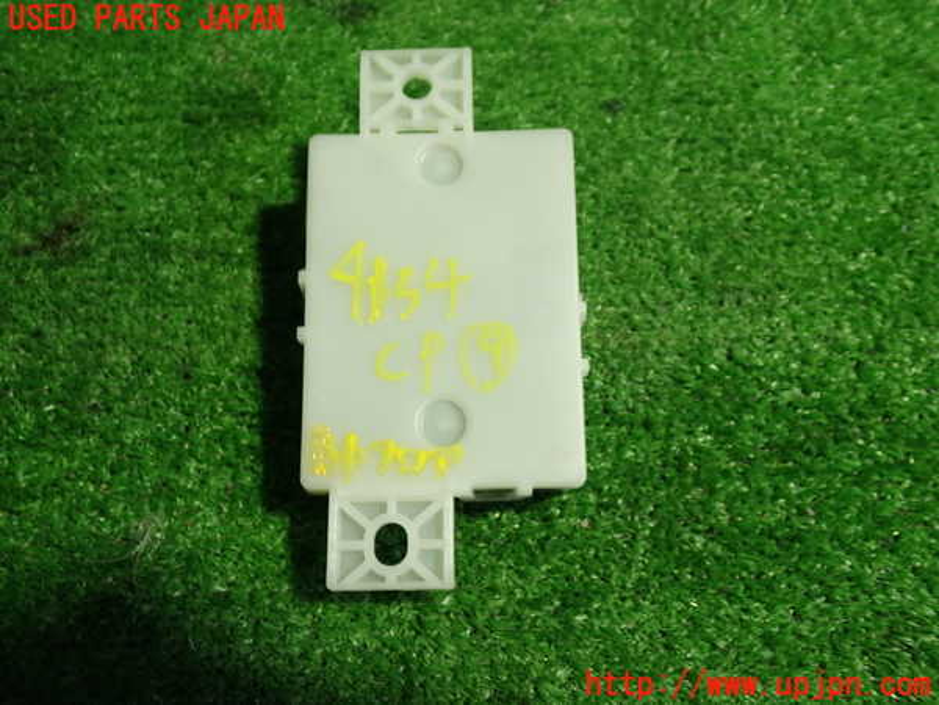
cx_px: 470
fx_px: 977
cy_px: 352
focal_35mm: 36
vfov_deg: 39.7
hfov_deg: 51.4
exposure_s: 1/40
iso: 200
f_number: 2.5
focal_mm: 6.37
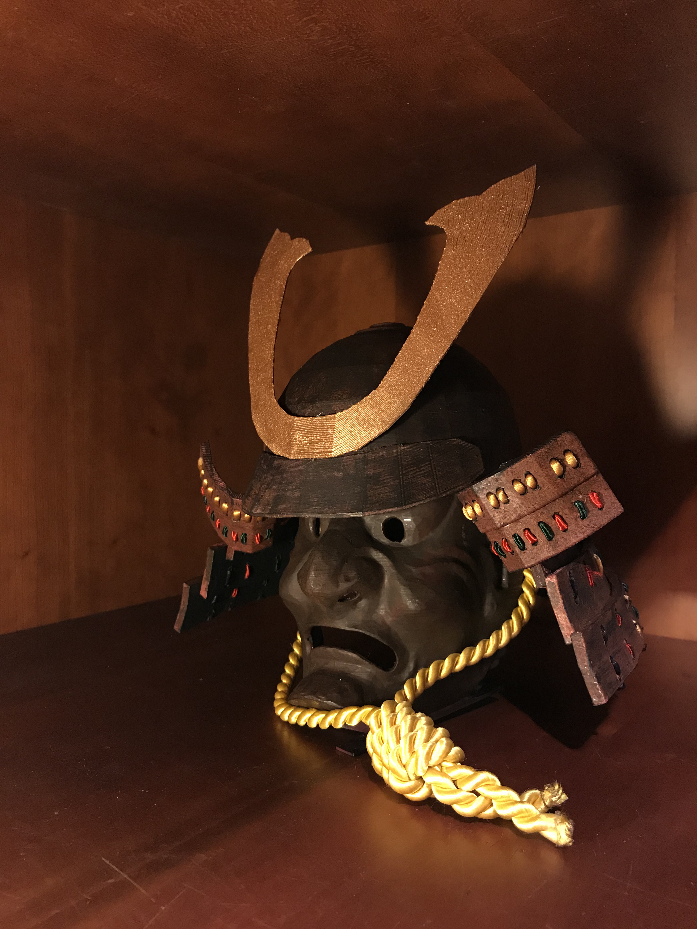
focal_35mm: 28
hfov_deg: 49.7
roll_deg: +0.2
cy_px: 464
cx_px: 348
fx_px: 752
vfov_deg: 63.4
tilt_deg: -1.3
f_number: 1.8
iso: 100
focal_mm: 3.99
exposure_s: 1/17
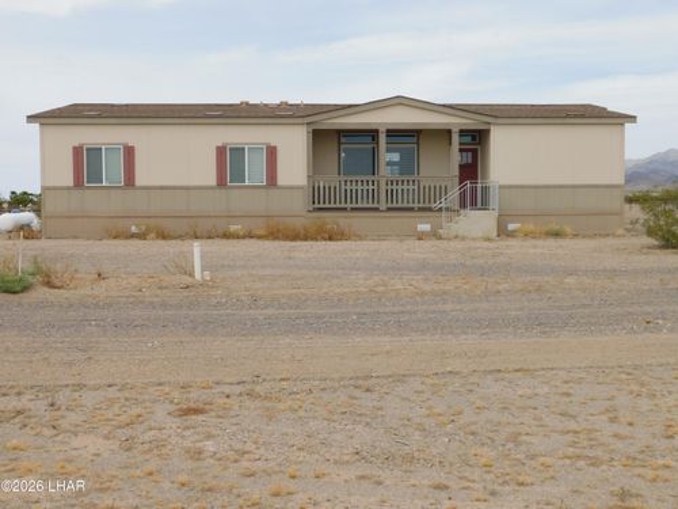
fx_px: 881
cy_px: 254
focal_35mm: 45
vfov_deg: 32.2
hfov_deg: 42.1
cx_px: 339
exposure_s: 1/400
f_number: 7.4
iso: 125
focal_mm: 8
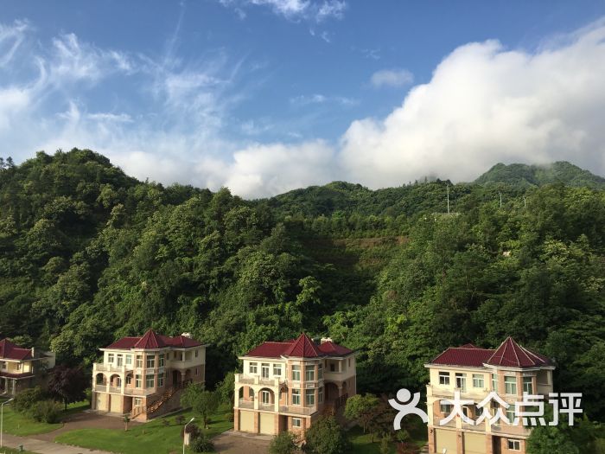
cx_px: 302
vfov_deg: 48.2
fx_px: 507
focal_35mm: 29
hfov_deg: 61.7
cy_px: 227
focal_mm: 4.15
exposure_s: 1/1040
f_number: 2.2
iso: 25
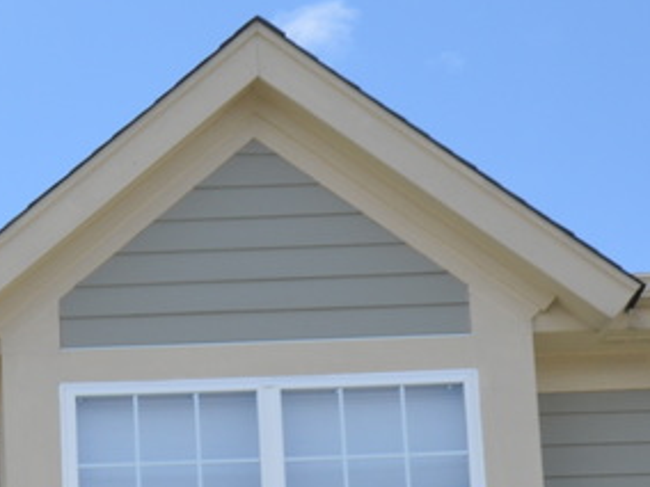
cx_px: -520
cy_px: 1171
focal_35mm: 198
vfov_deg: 7.1
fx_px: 3718
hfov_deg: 9.5
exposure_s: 1/200
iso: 100
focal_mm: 24
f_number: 7.1
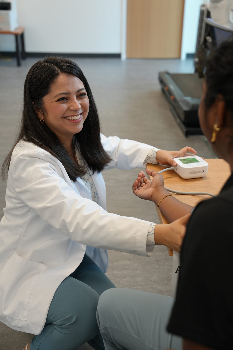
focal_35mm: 49
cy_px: 175
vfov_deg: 40.3
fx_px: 476
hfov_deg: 27.5
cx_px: 116
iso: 1000
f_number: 4
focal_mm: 49
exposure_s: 1/160
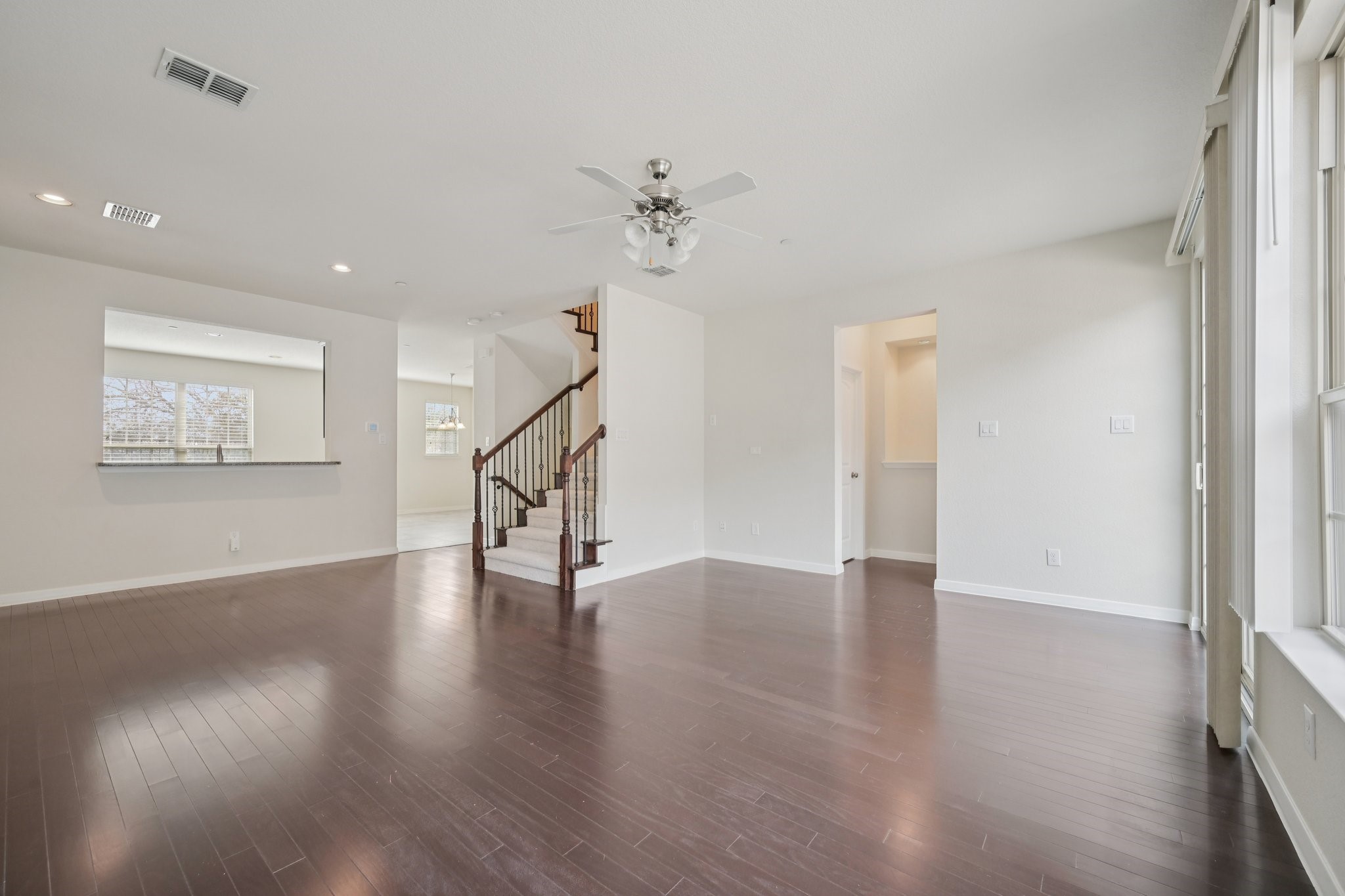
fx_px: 523
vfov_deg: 81.2
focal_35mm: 14
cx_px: 672
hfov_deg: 104.3
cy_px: 448
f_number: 9
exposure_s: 1/15
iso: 250
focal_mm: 14
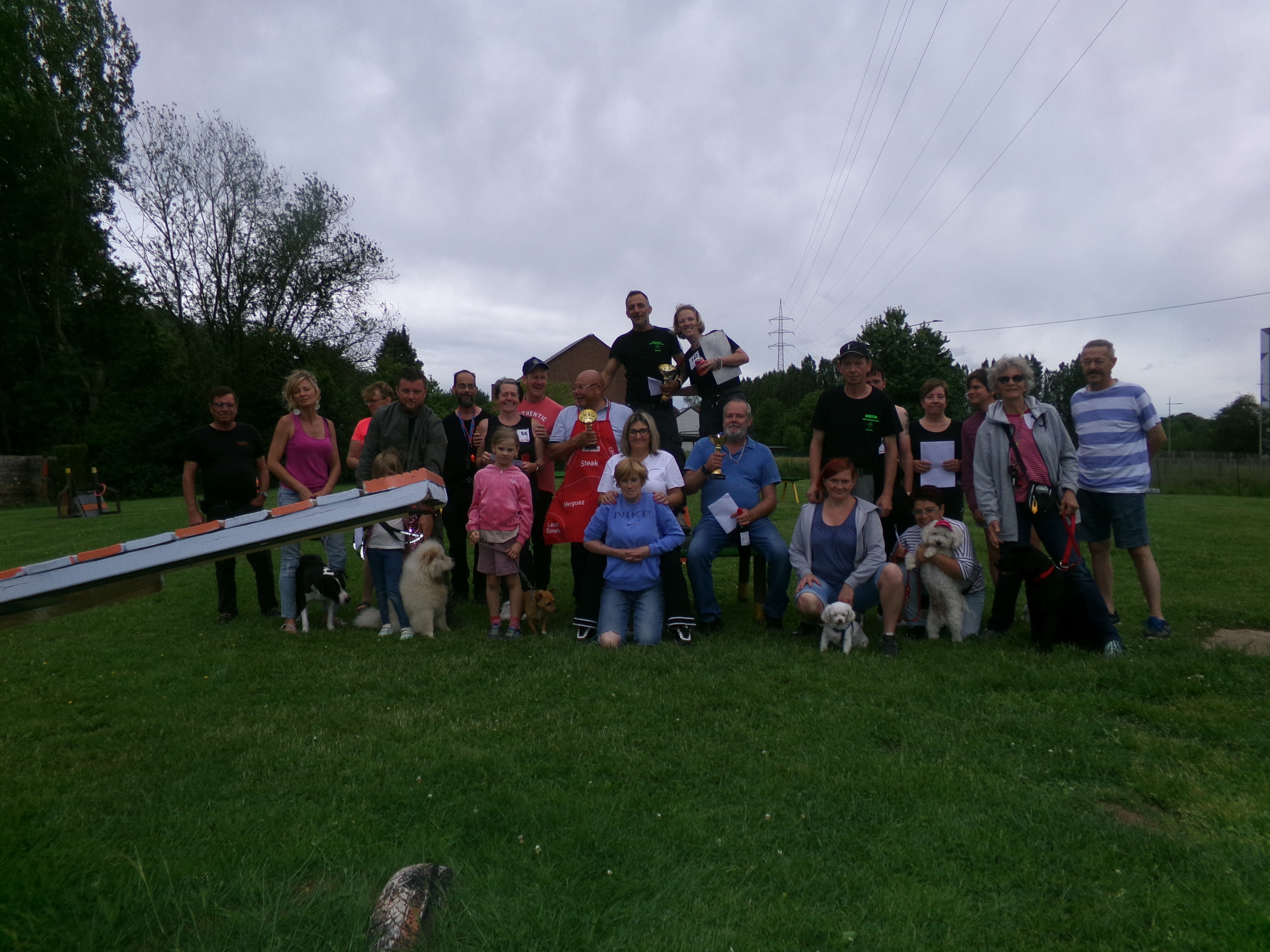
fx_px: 881
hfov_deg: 71.6
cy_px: 476
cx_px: 635
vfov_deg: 56.8
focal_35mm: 24
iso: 140
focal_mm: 4.3
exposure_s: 1/1100
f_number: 3.7
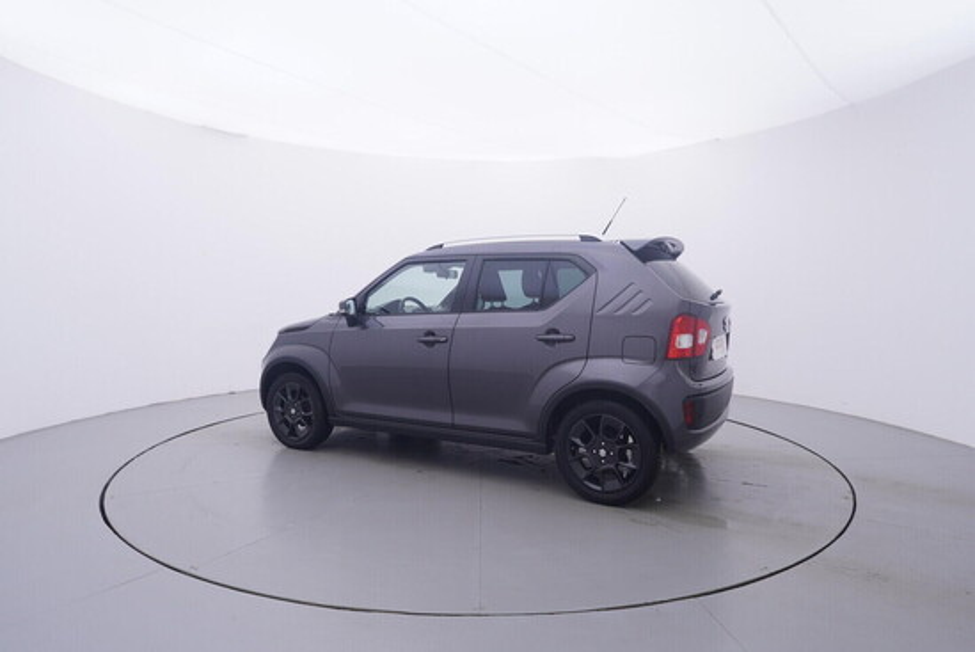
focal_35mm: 22
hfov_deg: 77.3
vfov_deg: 56.2
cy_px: 326
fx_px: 610
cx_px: 488
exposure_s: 1/80
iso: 200
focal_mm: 15
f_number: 5
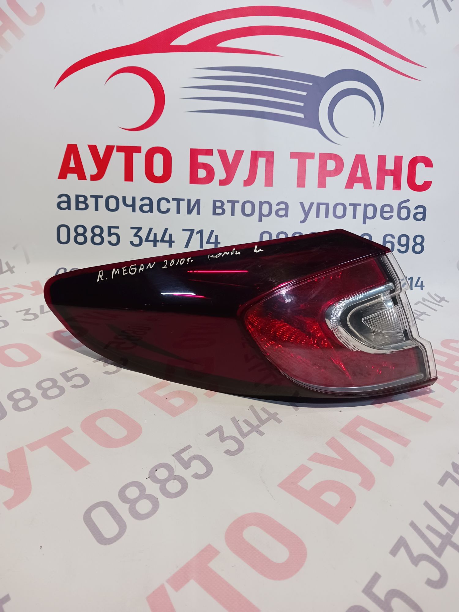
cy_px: 306
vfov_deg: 65.3
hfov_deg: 51.4
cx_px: 230
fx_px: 477
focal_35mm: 27
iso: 200
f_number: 1.8
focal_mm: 4
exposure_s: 1/50
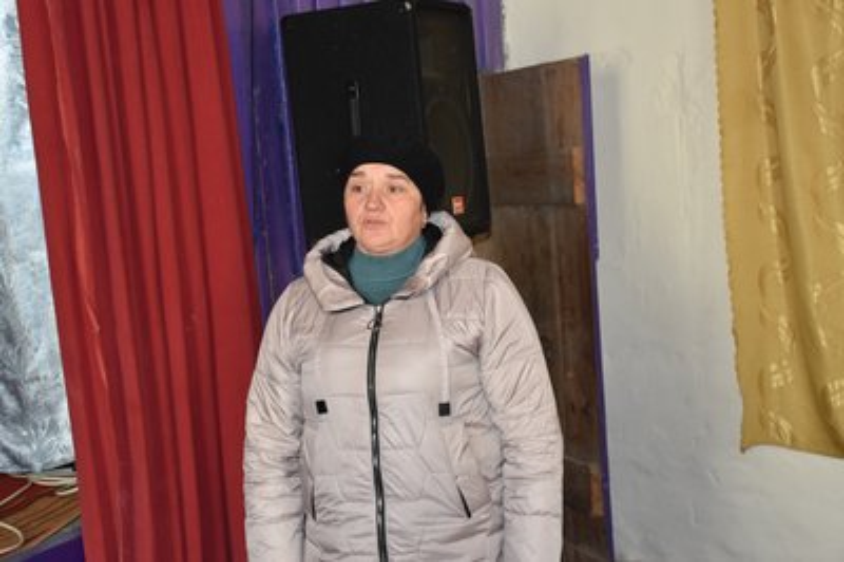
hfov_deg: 35.1
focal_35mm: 57
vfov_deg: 23.7
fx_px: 1335
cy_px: 281
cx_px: 422
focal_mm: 38
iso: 1000
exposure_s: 1/60
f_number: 4.2
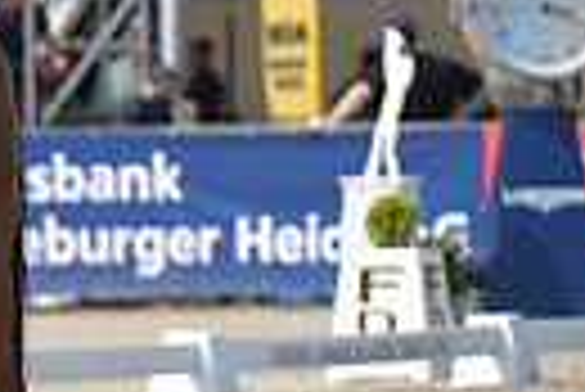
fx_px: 17407
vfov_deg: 1.3
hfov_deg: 1.9
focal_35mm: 1070
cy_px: -34
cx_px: -630
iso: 320
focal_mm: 240
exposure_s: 1/1250
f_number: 5
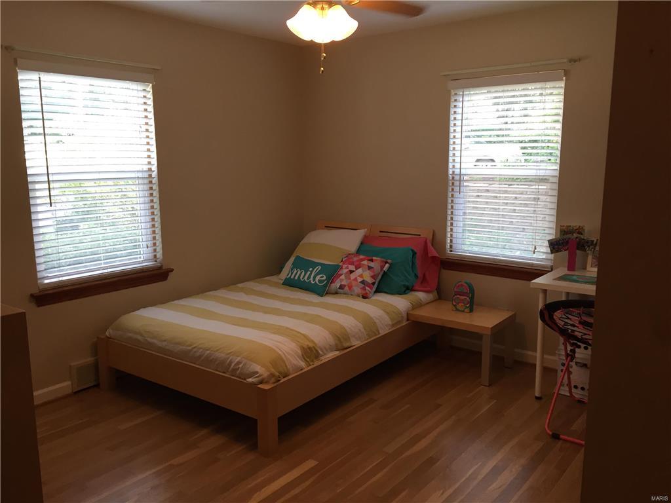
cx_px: 336
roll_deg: -0.5
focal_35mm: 29
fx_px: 562
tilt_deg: -11.0
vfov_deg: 48.2
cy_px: 252
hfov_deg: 61.7
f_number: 2.2
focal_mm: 4.15
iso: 32
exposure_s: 1/30
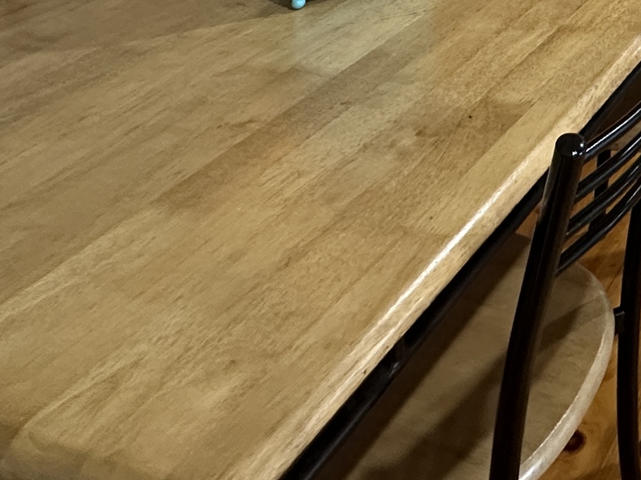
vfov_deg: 20.4
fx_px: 963
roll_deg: -1.6
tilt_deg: -3.3
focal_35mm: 52
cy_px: -370
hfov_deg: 30.2
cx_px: 808
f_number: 2.2
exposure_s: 1/50
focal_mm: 2.22
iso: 250
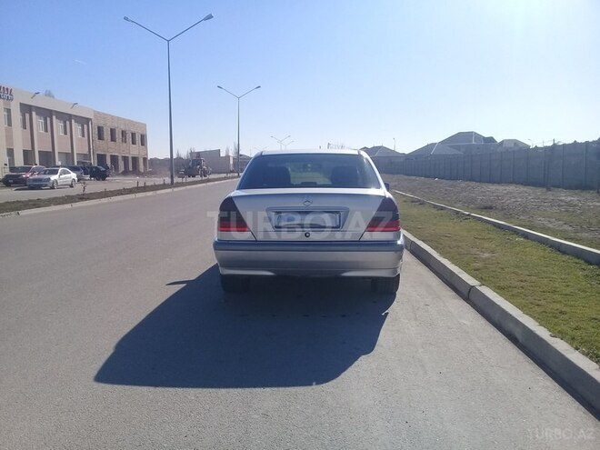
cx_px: 300
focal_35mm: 31
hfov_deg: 58.4
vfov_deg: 45.4
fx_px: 537
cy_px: 225
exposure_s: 1/1969
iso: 50
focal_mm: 3.3
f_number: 2.2
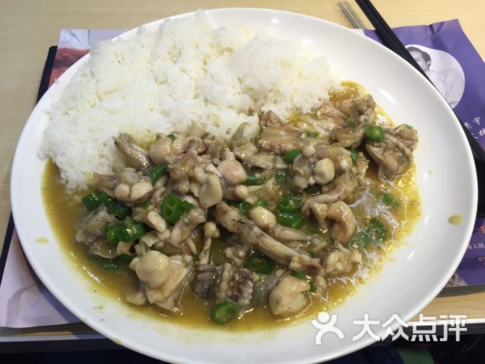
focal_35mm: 29
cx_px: 242
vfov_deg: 48.2
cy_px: 182
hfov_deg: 61.7
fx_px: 406
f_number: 2.2
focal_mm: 4.15
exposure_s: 1/33
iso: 80
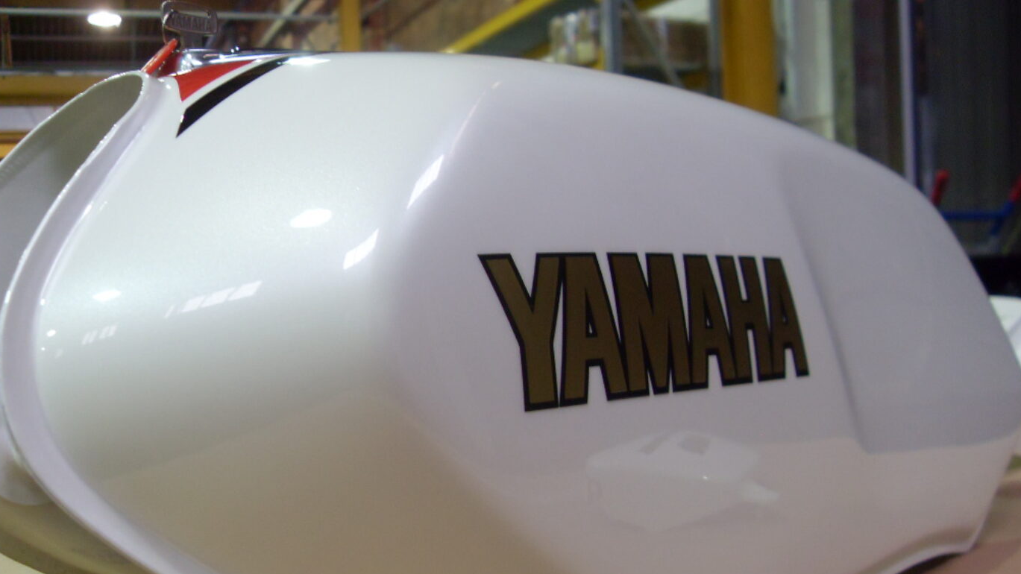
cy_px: 379
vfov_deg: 30.2
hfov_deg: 51.6
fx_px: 1056
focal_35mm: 39
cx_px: 512
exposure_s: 1/30
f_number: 2.8
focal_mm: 6.3
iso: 200
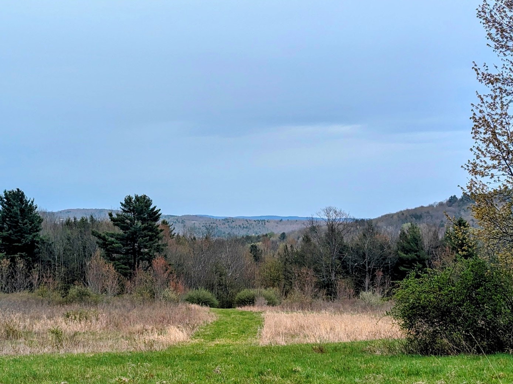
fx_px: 1052
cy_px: 215
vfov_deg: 20.7
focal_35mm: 71
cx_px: 249
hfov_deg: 27.4
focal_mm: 6.81
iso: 49
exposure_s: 1/1186
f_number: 1.85
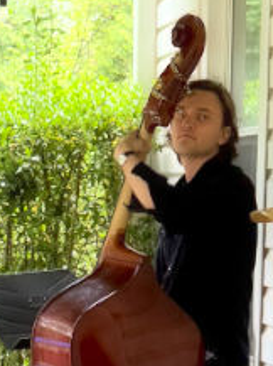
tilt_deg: -9.1
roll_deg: +0.1
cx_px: 101
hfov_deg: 11.1
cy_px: 437
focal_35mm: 133
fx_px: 1403
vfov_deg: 14.4
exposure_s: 1/98
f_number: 1.78
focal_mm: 6.76
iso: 200
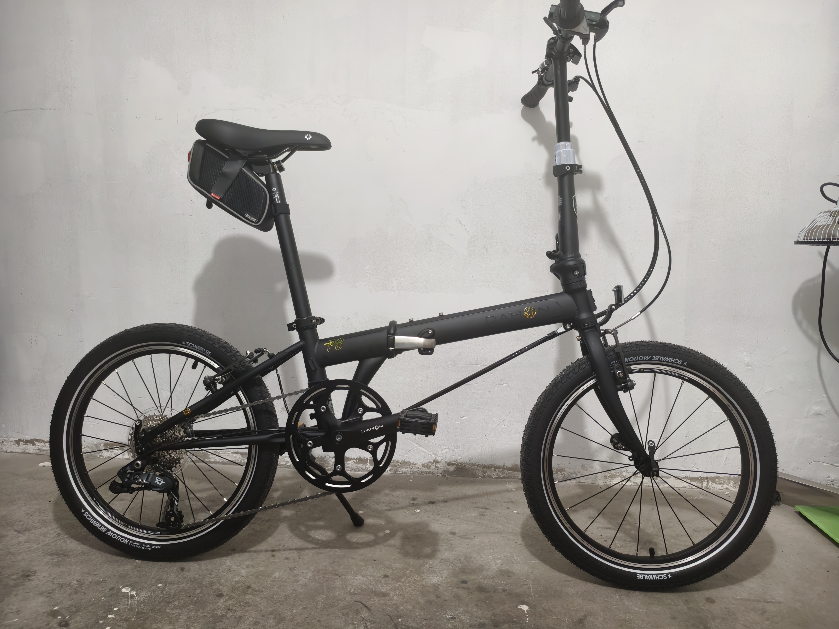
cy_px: 314
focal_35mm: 23
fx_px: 557
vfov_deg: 58.9
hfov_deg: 73.9
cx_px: 420
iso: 565
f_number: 1.57
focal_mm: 5.6
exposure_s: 1/50
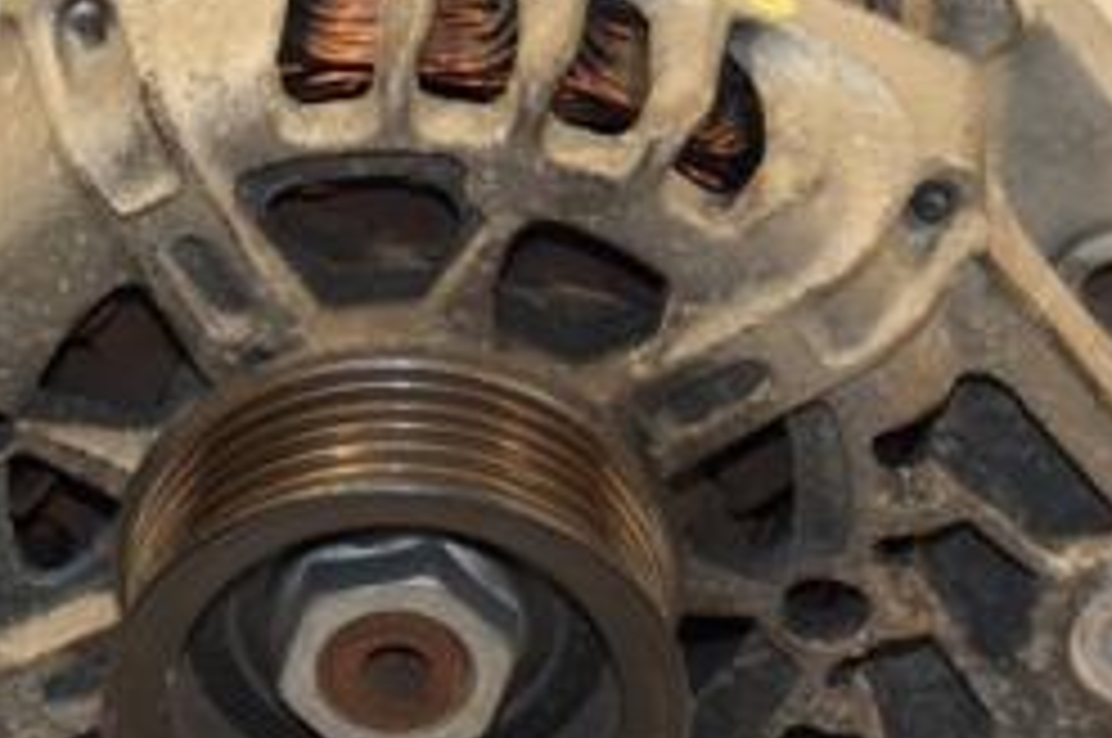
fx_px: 9008
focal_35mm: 292
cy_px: 220
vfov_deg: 4.7
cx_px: 320
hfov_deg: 7.1
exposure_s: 1/125
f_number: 5.3
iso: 800
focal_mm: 80
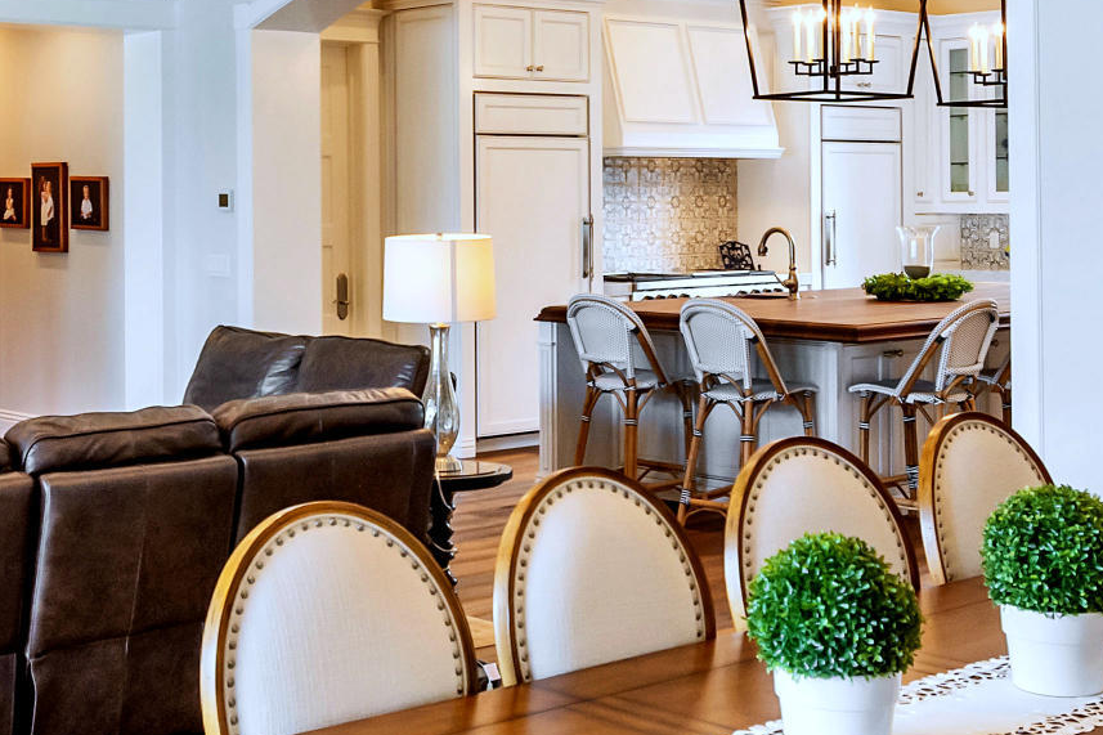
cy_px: 166
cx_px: 447
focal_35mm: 58
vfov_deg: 23.2
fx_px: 1769
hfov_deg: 34.5
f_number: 5
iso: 640
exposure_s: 1/80
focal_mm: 11
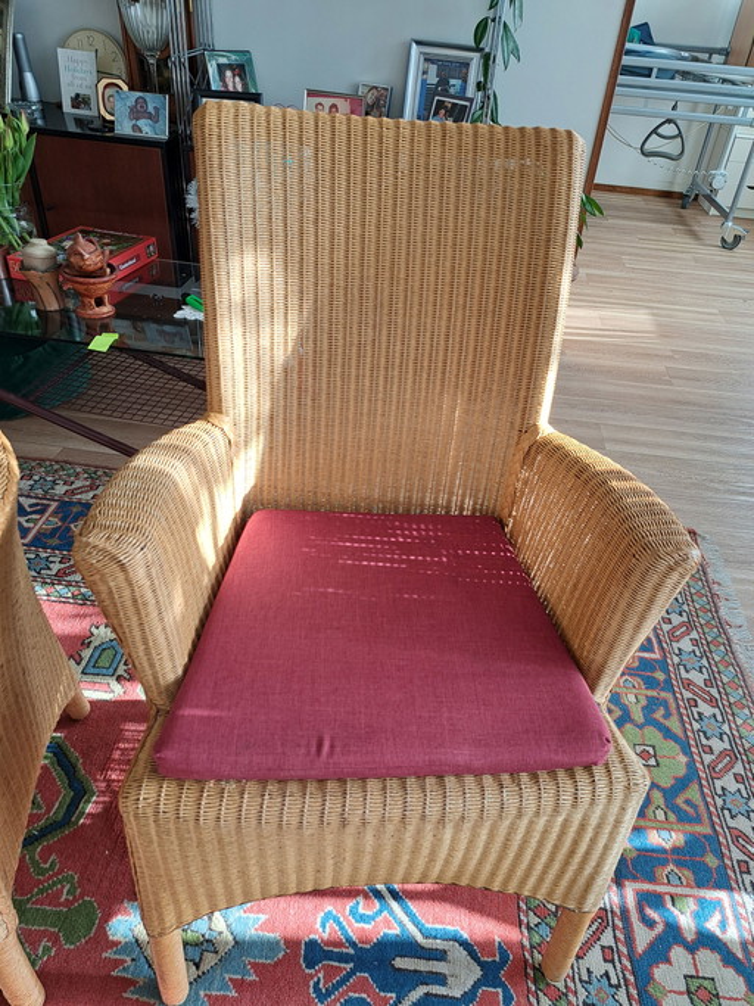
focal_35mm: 24
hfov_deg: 56.8
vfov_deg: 71.6
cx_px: 377
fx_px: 697
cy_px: 503
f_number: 1.8
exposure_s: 1/50
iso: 50
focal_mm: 5.23
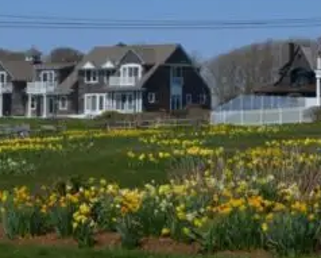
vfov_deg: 10.6
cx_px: 175
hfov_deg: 13.3
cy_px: 10
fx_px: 1379
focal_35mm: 145
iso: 100
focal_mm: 32
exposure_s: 1/320
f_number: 9
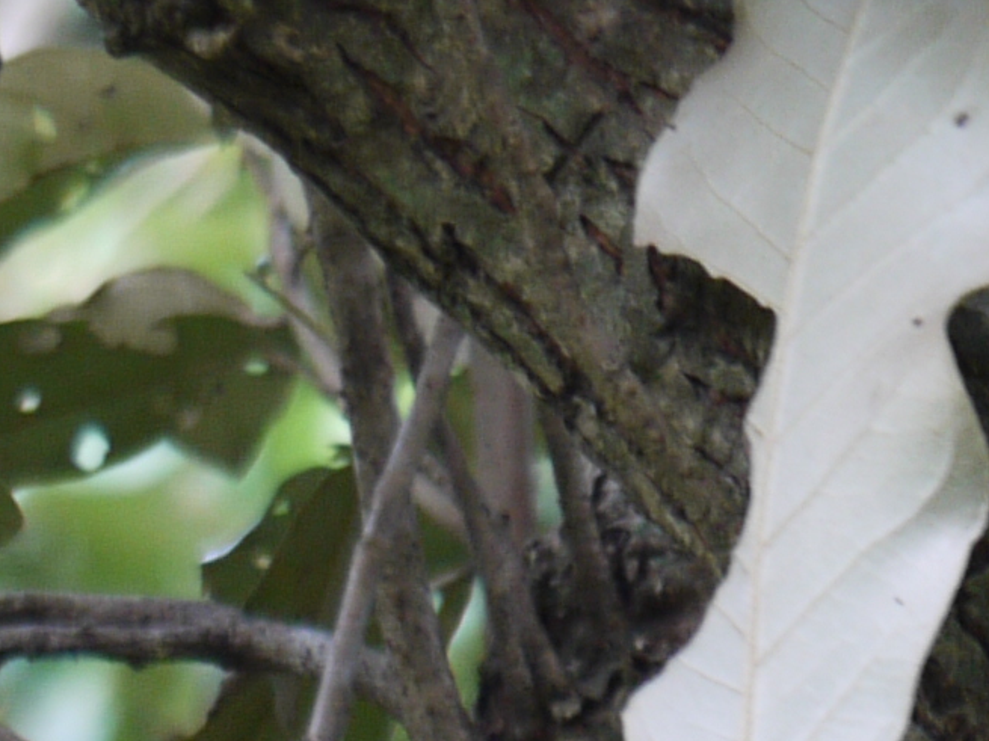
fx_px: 15711
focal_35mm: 550
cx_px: 1211
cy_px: 813
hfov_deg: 3.6
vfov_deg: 2.7
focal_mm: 45
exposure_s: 1/60
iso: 200
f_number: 2.8
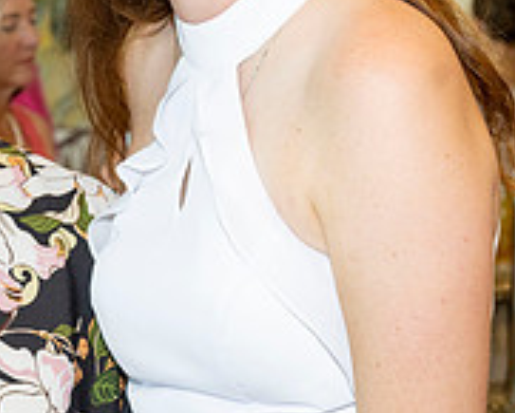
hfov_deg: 14.2
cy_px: 64
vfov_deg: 11.4
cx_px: 83
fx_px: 2059
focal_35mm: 135
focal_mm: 45
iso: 800
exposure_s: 1/125
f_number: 5.6
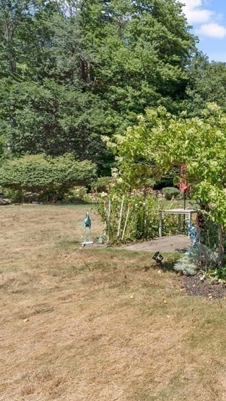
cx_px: 290
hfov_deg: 34.0
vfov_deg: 74.0
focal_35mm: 25
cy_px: 205
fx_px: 266
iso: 160
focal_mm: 14
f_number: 4
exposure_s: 1/320
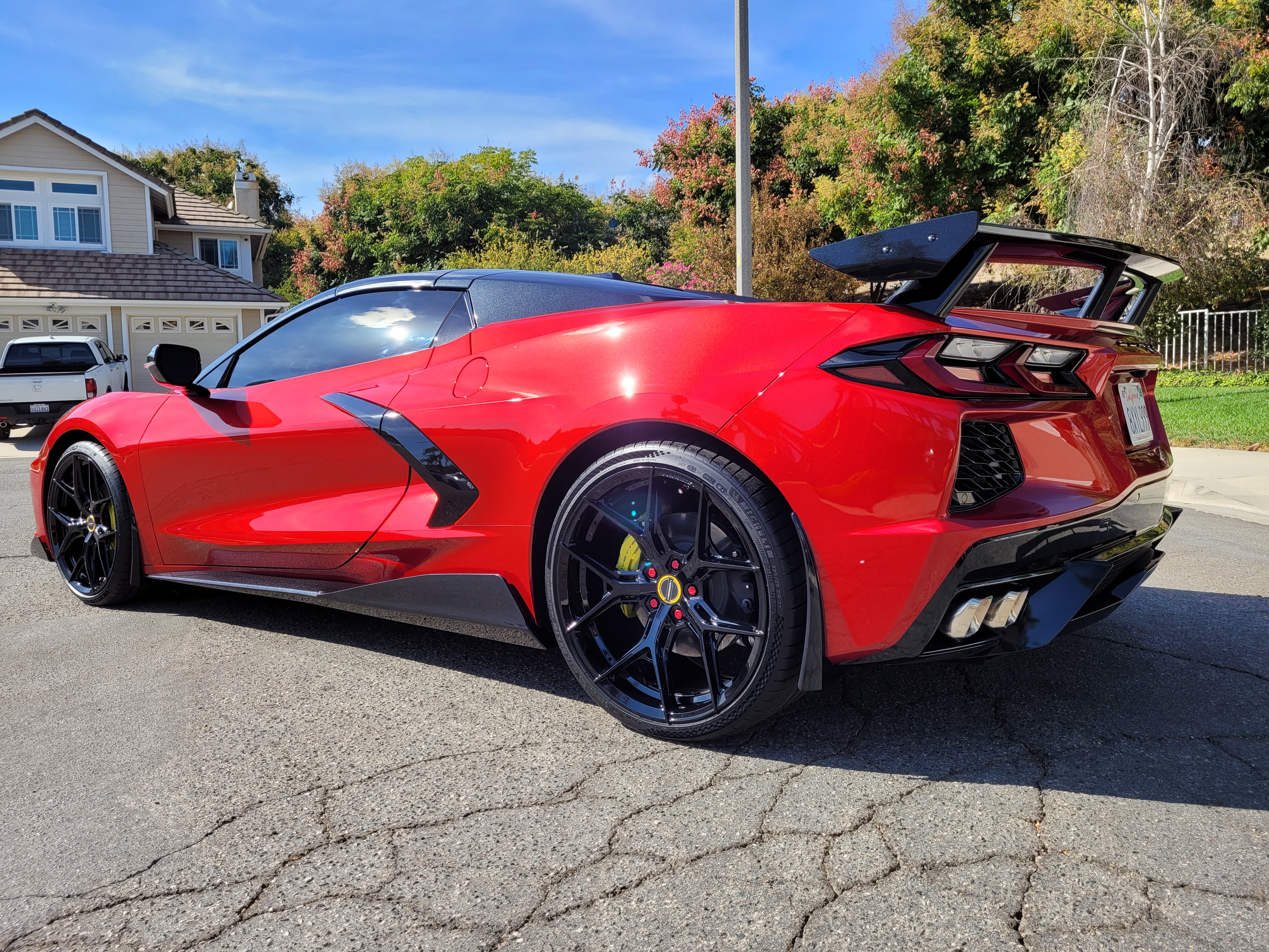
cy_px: 476
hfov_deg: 67.3
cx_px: 634
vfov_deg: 53.1
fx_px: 953
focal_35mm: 26
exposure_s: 1/1575
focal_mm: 5.4
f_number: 1.8
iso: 40
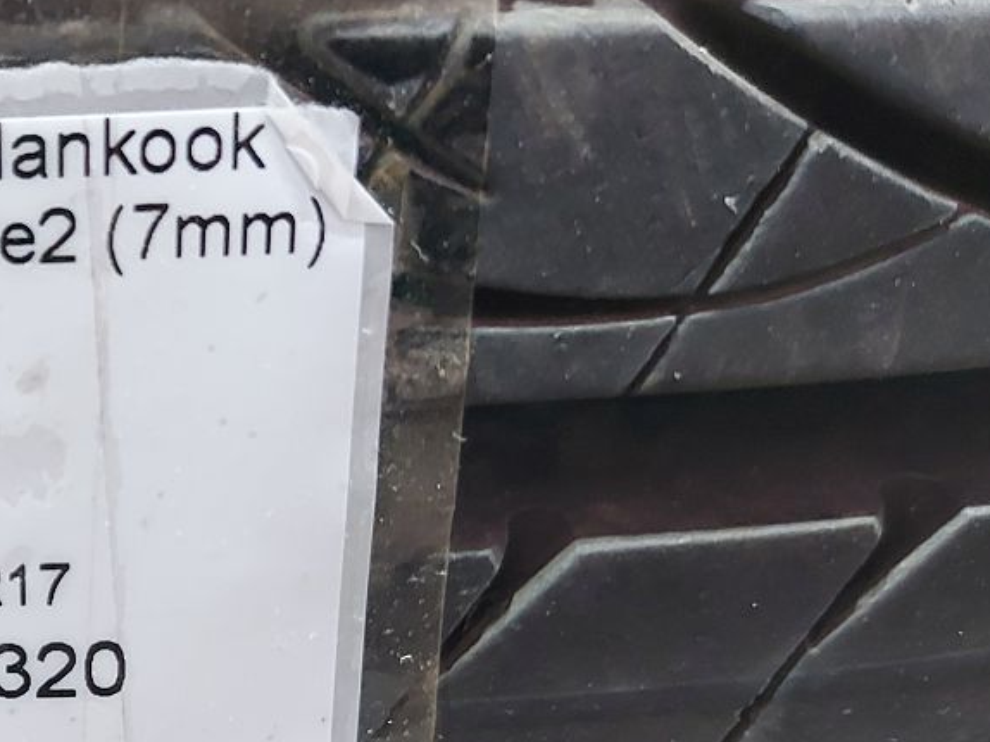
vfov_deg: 24.9
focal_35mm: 58
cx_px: -78
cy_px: 549
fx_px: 1658
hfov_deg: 30.1
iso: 400
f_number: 1.8
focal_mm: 5.23
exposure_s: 1/20
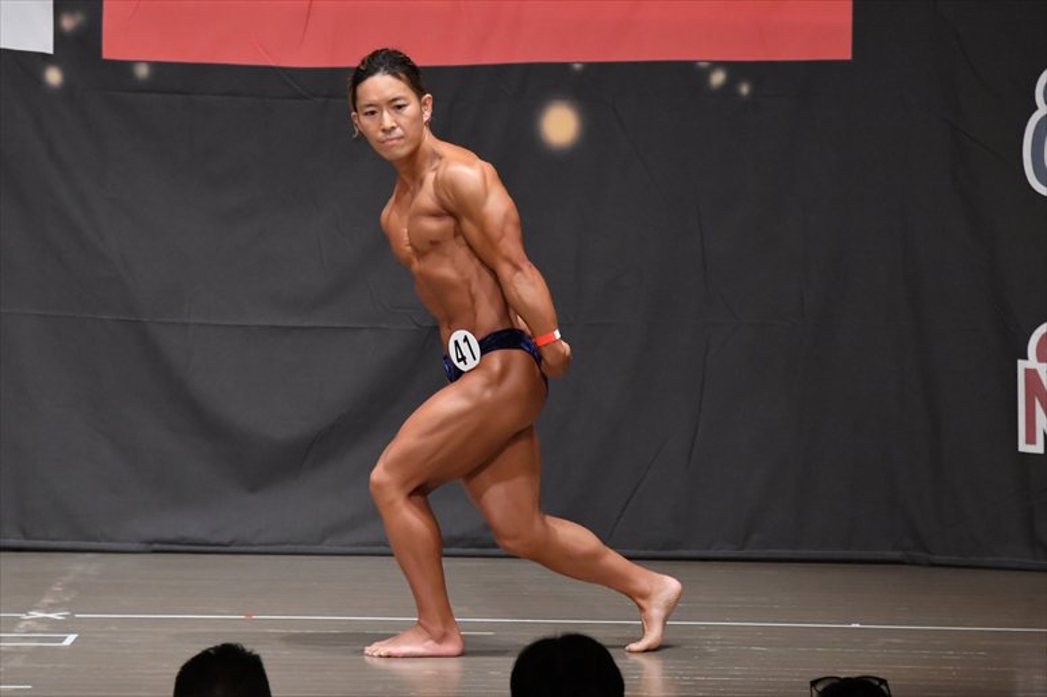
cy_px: 348
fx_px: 7849
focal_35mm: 270
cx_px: 524
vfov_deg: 5.1
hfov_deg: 7.6
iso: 6400
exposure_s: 1/400
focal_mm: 180
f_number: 5.6
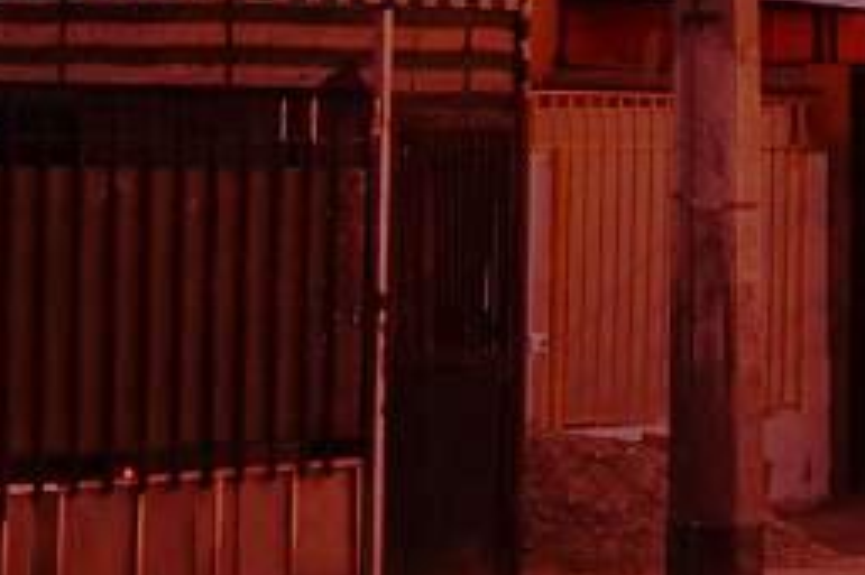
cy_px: -17
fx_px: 4709
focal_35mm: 196
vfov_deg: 7.0
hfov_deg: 10.2
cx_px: 1208
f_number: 5
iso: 1000
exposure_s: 1/60
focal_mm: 31
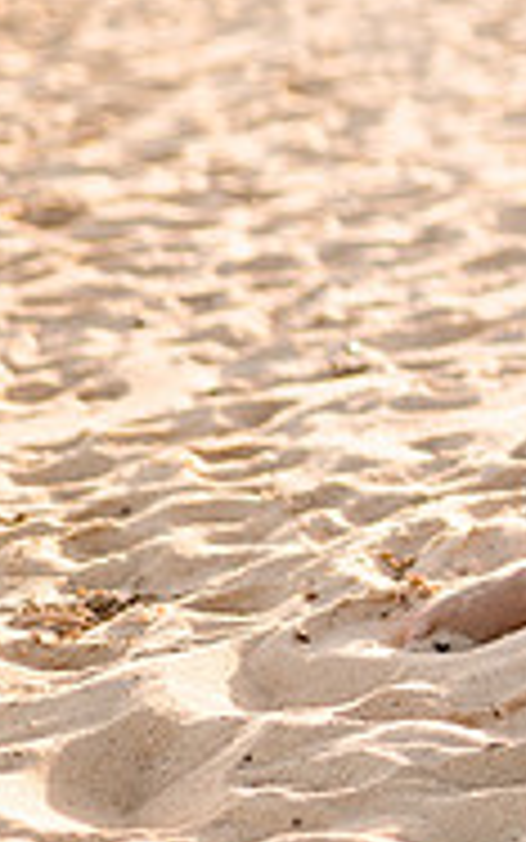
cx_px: 1268
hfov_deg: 6.8
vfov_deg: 11.4
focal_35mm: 183
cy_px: 52
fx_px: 4194
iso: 100
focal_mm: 58
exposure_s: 1/3200
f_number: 1.8
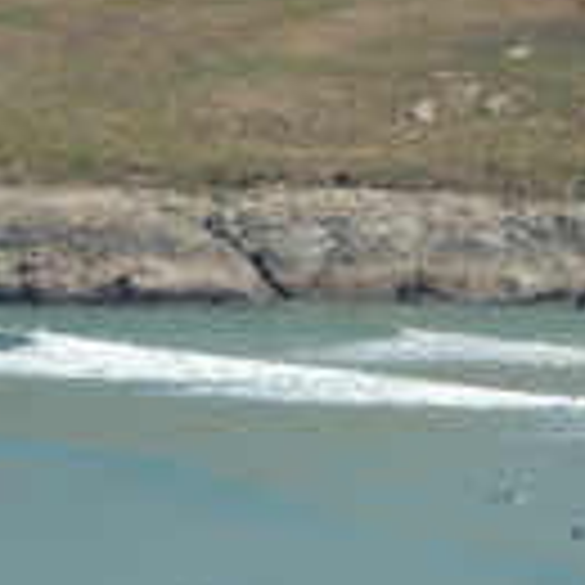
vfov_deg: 2.9
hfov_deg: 2.9
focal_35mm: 601
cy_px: 333
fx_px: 11491
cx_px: 572
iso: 200
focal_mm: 120
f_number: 9.5
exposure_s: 1/320
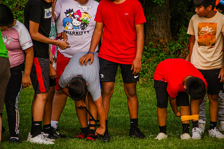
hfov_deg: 7.2
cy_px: 74
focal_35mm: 285
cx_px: 112
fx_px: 1769
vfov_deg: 4.8
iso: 250
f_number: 5.6
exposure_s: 1/500
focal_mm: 190
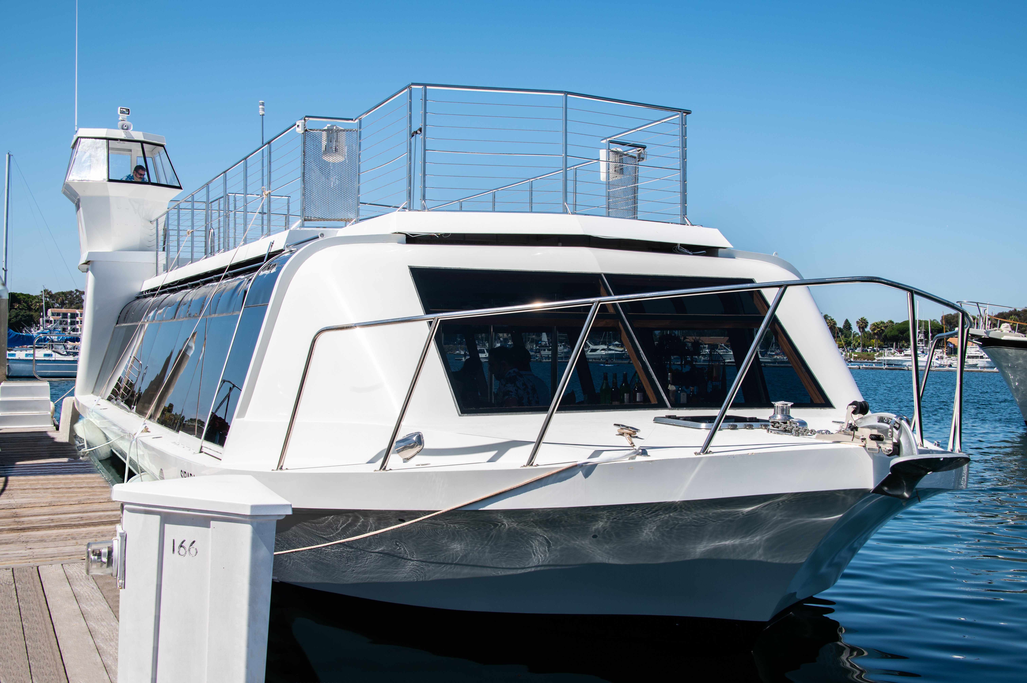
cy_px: 342
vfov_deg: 31.9
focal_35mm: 42
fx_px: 1197
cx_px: 514
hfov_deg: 46.4
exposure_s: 1/200
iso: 200
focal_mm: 42
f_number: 11
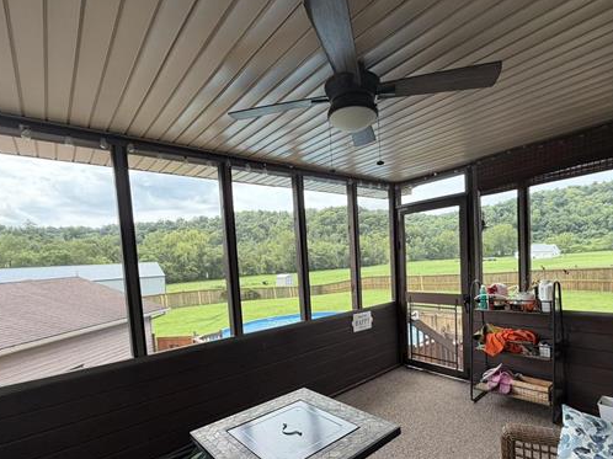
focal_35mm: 18
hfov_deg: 87.8
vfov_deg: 70.5
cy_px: 284
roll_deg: +3.5
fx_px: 319
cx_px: 316
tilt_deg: -4.7
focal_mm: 2.22
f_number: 2.2
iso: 64
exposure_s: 1/159
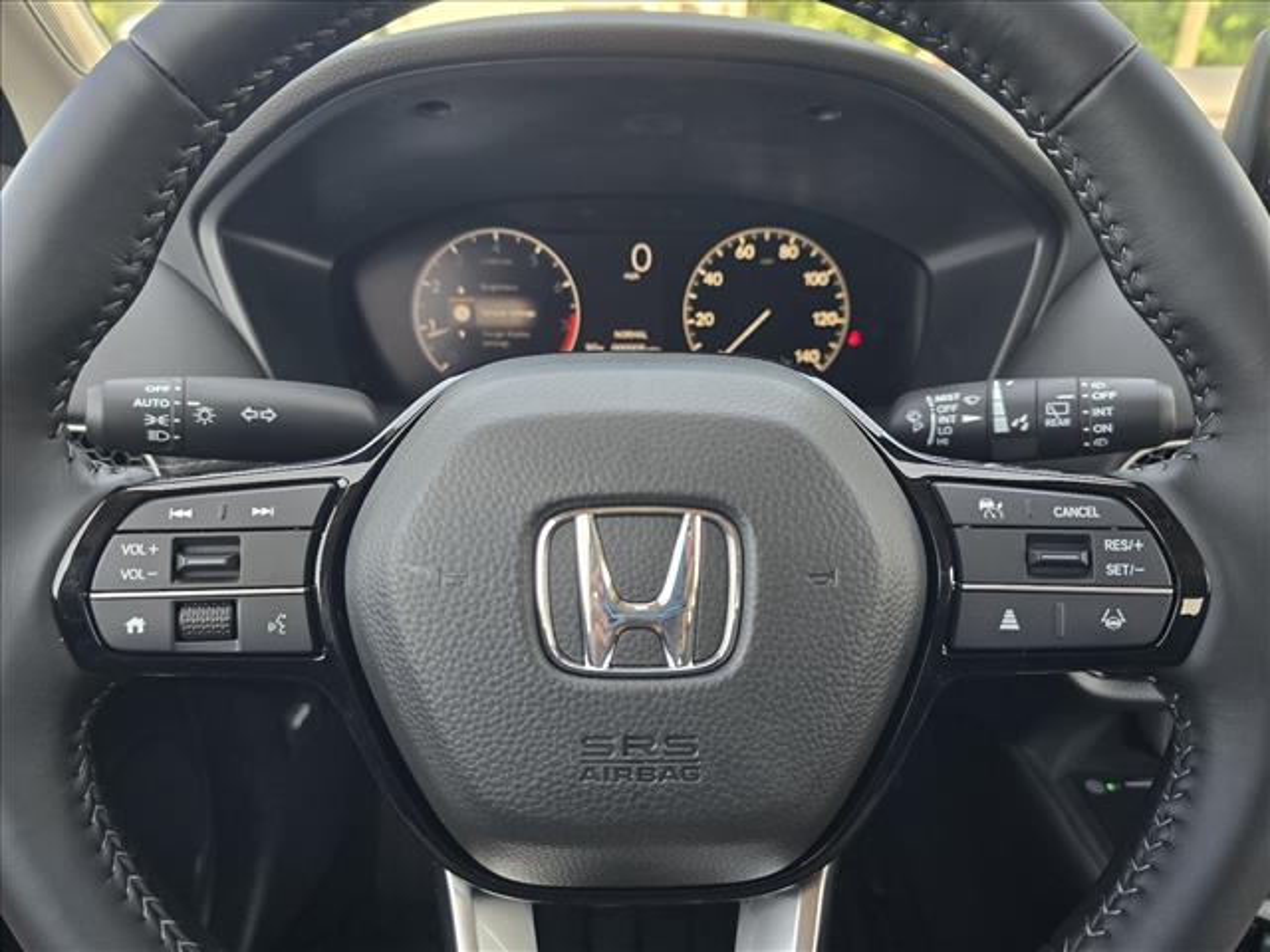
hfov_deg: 73.9
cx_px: 635
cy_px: 476
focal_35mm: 23
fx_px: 844
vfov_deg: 58.9
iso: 125
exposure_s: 1/182
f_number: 1.7
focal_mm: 6.3
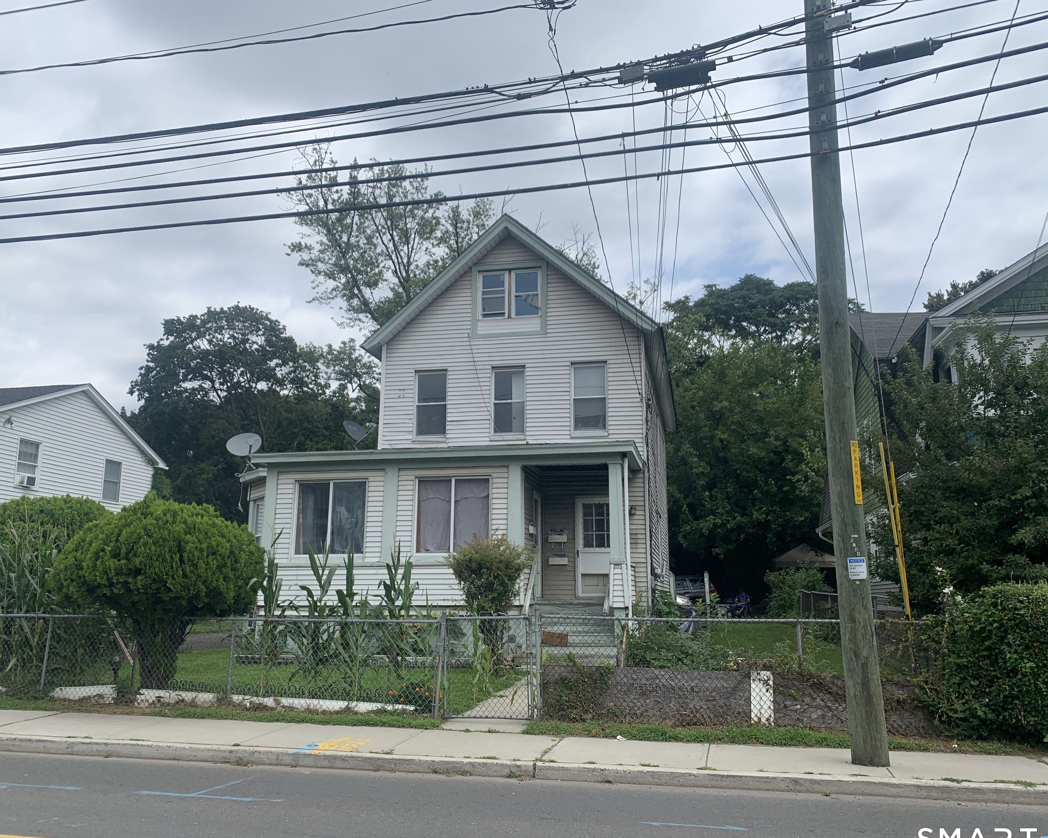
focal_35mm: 28
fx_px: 868
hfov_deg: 62.2
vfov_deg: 51.5
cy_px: 425
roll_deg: -0.8
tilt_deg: +9.4
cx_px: 511
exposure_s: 1/2915
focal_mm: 4.25
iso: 25
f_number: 1.8
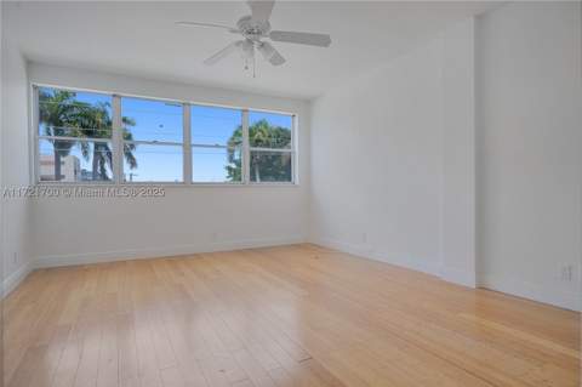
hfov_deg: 84.0
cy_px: 194
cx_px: 291
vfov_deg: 61.8
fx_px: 323
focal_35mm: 20
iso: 250
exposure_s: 1/60
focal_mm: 20
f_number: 6.3
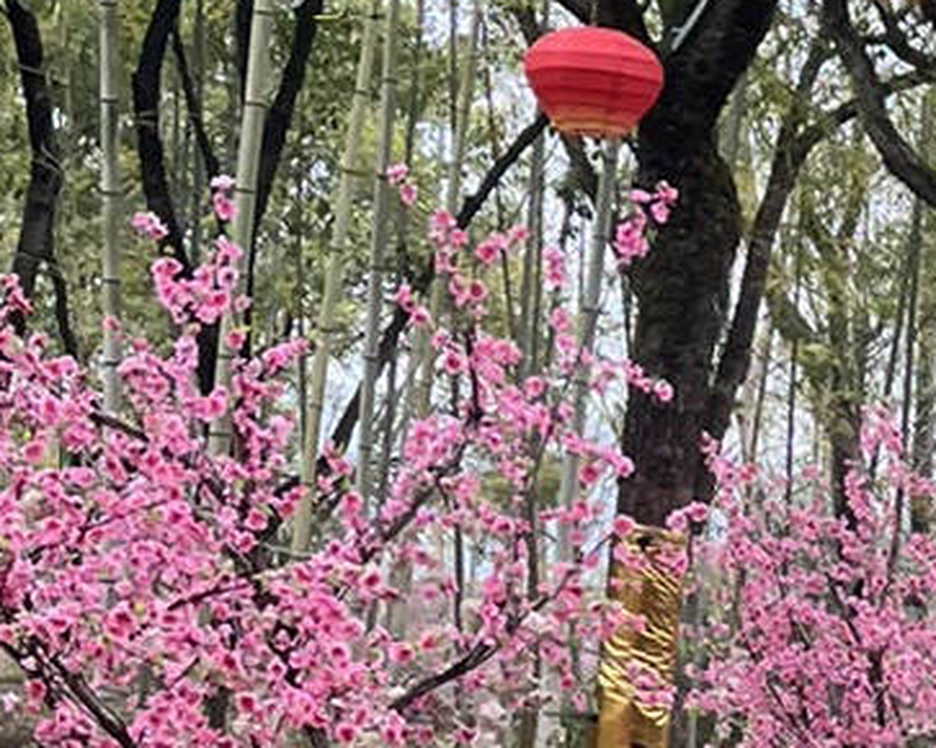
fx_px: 3876
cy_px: 1284
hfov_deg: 13.0
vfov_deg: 10.5
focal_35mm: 140
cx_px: 1400
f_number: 1.6
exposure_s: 1/467
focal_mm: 5.1
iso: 50
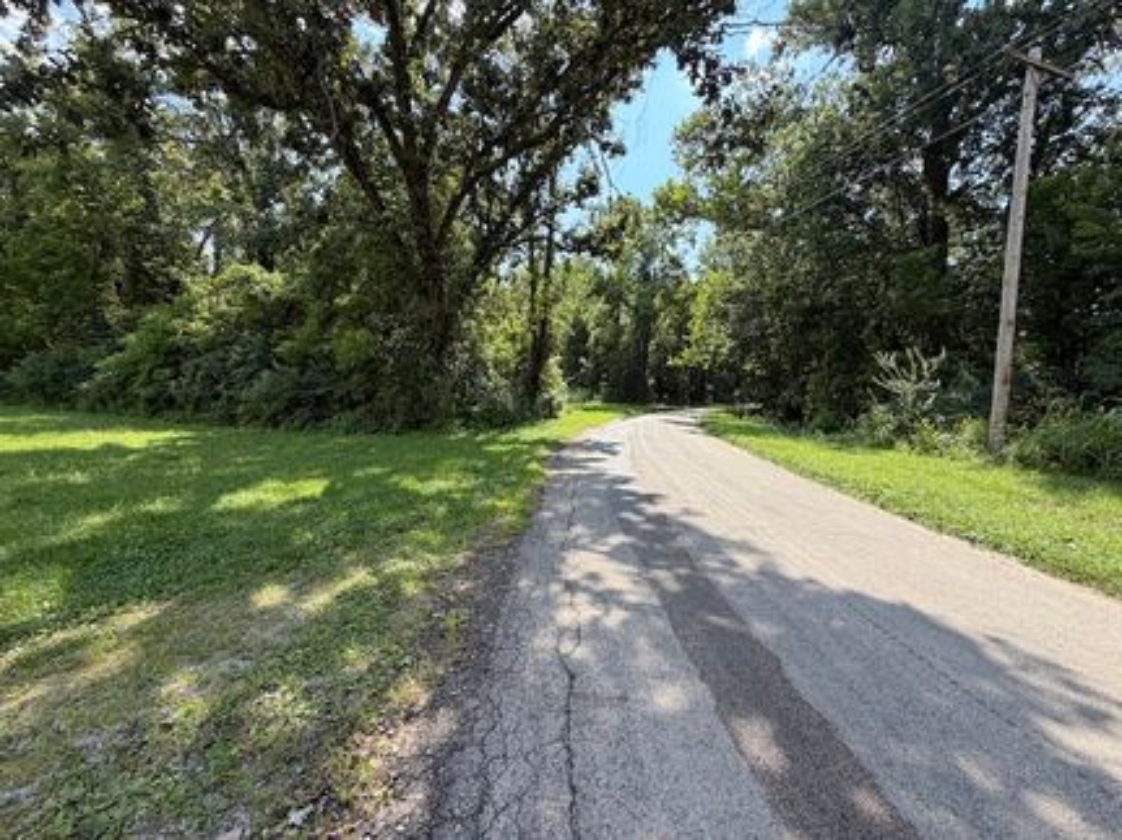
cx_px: 561
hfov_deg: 102.1
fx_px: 454
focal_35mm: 14
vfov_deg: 85.6
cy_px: 420
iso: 50
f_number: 2.2
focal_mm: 2.22
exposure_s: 1/502
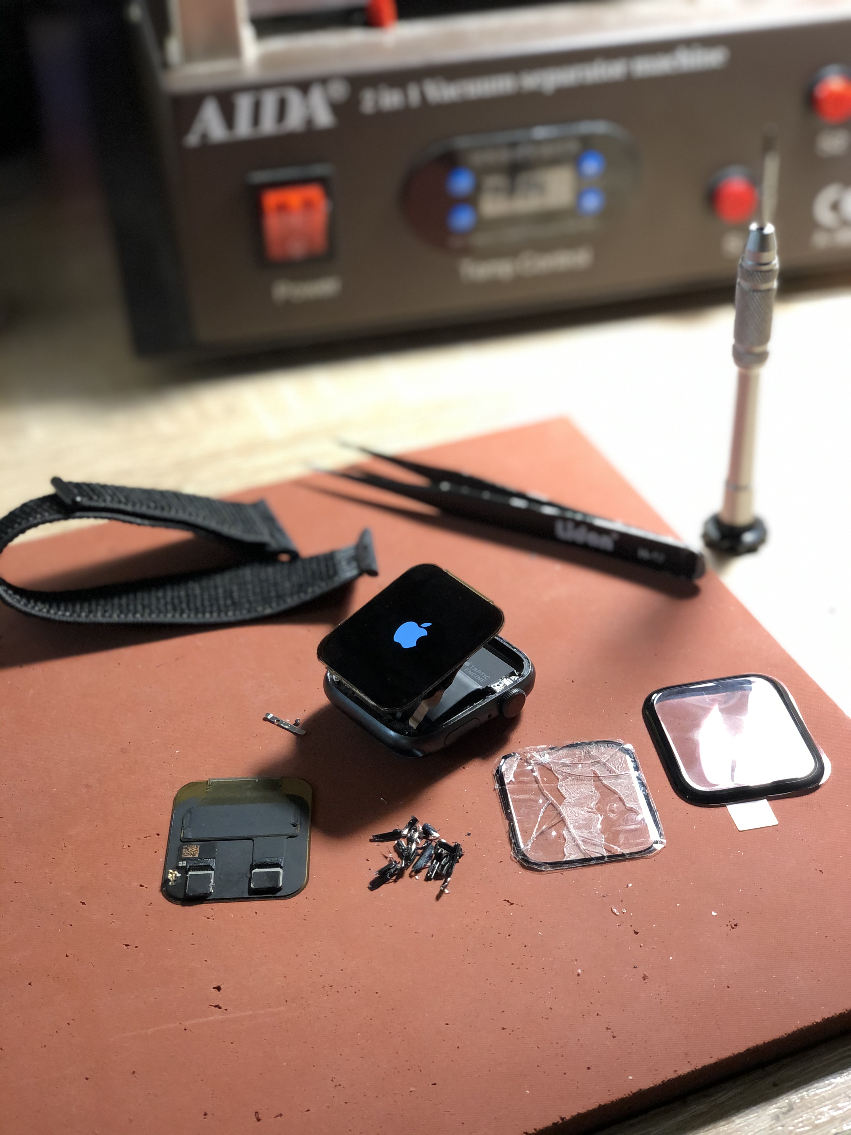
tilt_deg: -35.8
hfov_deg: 28.0
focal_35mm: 52
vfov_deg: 36.8
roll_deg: +2.1
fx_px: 1704
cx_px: 426
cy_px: 568
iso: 100
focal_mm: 6
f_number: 2.4
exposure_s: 1/33
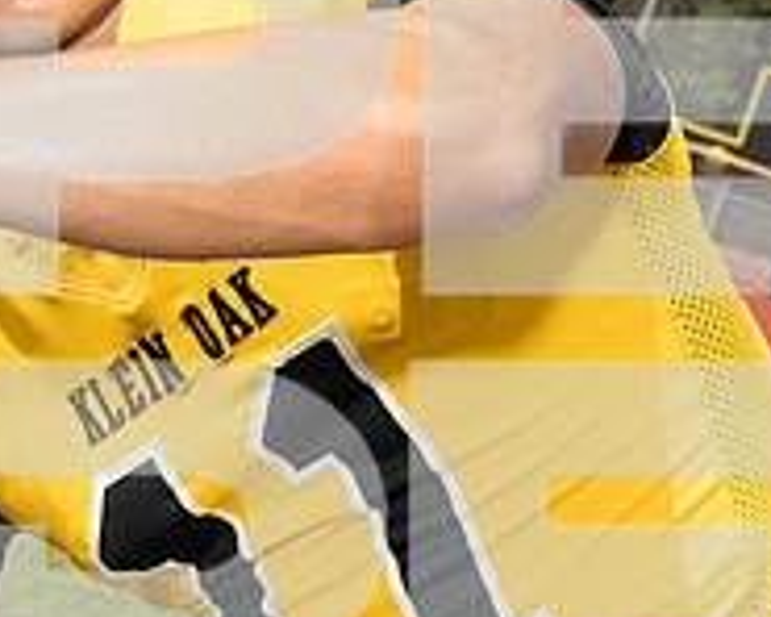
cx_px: -158
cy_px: 77
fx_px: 3560
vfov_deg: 9.9
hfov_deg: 12.1
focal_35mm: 156
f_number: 11
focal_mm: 53
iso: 160
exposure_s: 1/250
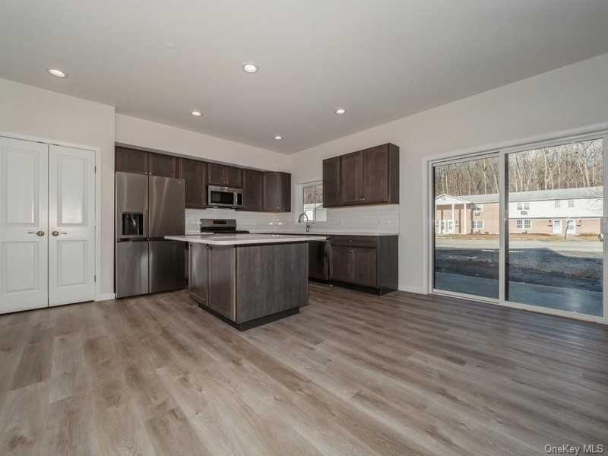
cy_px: 228
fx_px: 246
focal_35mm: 14
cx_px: 304
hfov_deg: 102.1
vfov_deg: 85.7
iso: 200
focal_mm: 7
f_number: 8
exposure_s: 1/125
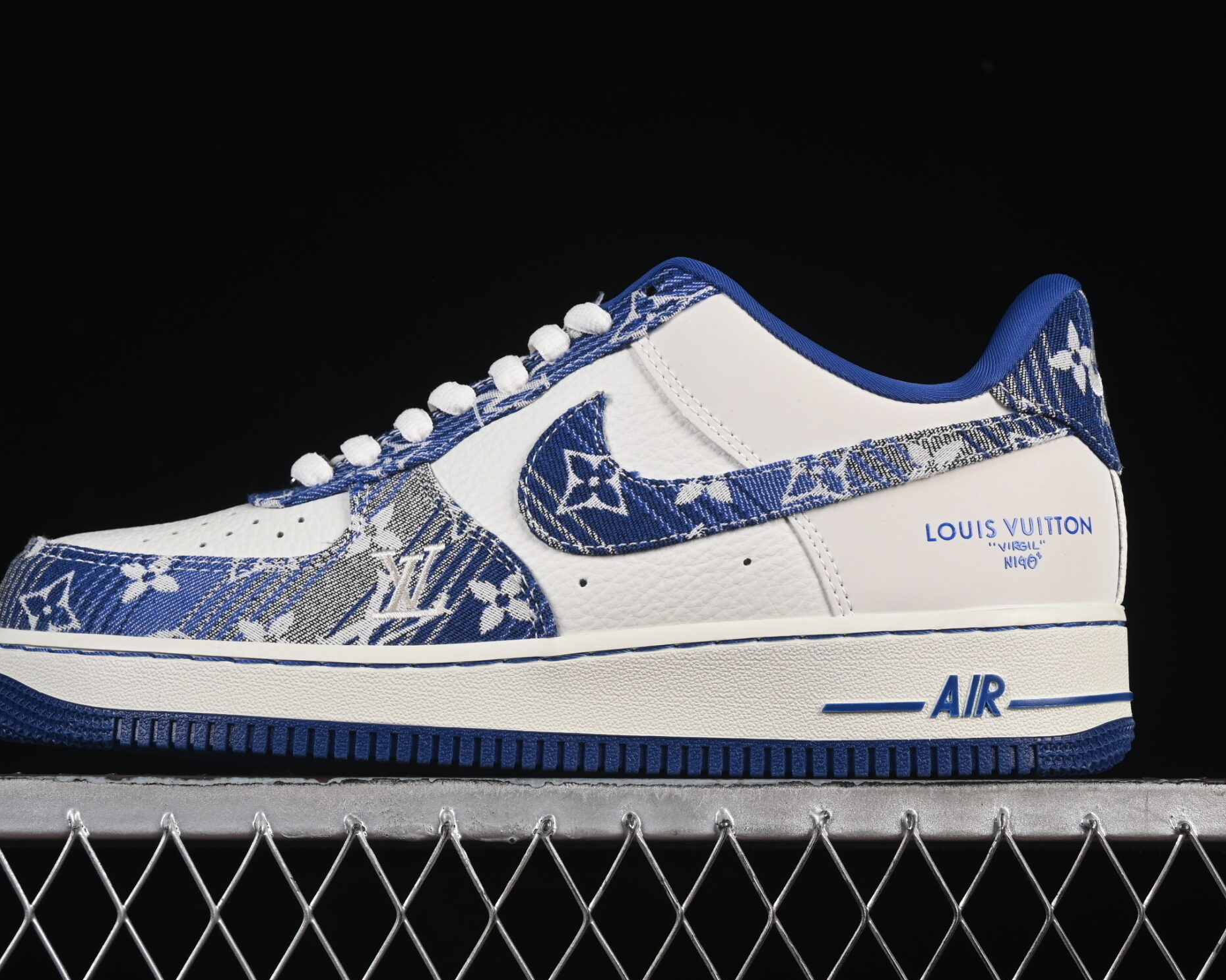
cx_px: 580
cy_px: 422
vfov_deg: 15.9
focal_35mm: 97
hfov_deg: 19.8
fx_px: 3519
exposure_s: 1/80
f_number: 8
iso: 160
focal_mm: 50
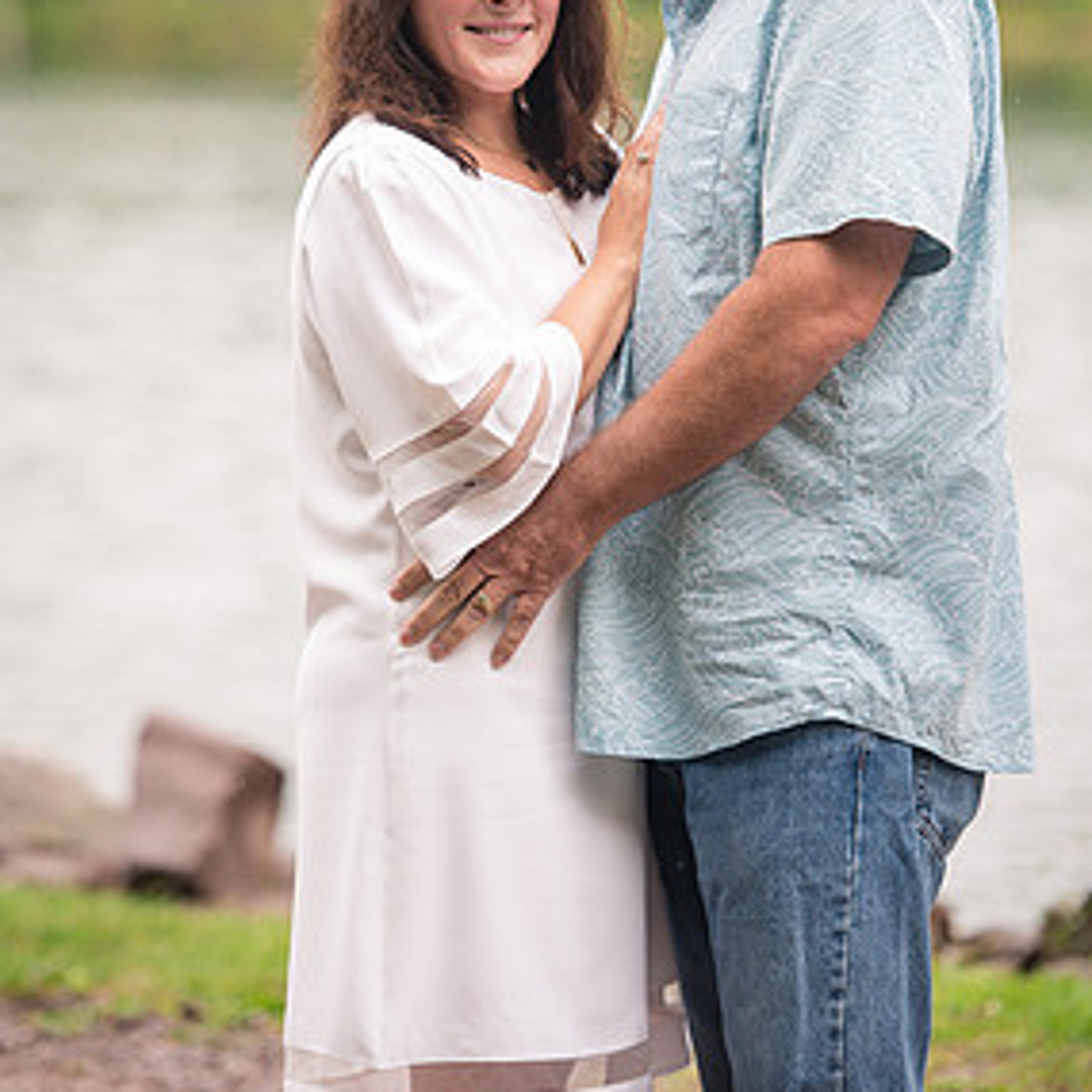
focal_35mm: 188
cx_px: 559
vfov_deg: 9.3
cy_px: 353
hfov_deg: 9.3
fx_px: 6710
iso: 800
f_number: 3.2
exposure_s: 1/1000
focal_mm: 140
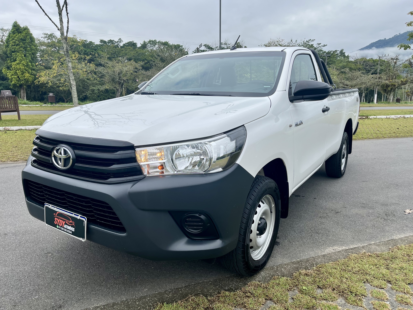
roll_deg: +0.4
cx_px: 206
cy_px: 155
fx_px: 310
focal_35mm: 26
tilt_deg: -10.1
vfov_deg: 53.1
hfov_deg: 67.3
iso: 50
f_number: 1.6
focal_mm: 5.1
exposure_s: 1/1497
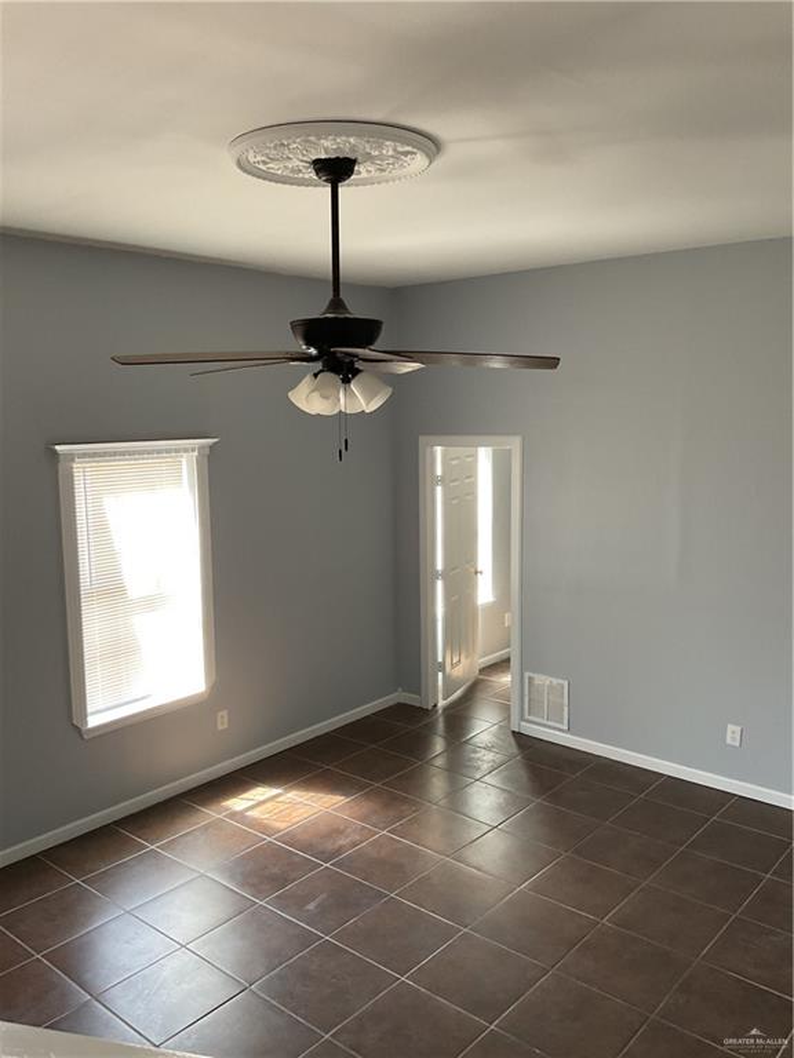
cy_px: 529
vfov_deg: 61.7
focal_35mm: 29
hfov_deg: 48.2
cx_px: 397
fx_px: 887
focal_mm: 3
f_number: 1.8
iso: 80
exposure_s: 1/50
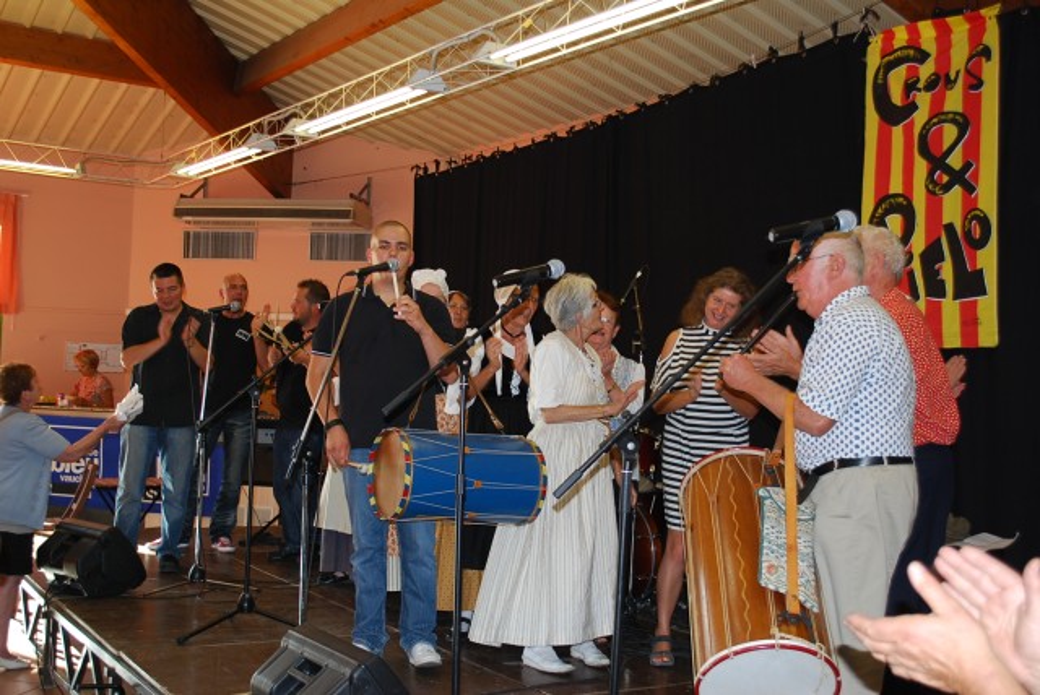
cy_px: 348
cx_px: 520
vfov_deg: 32.0
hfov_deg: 46.4
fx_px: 1214
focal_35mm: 42
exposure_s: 1/60
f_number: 4.5
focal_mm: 28
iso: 250
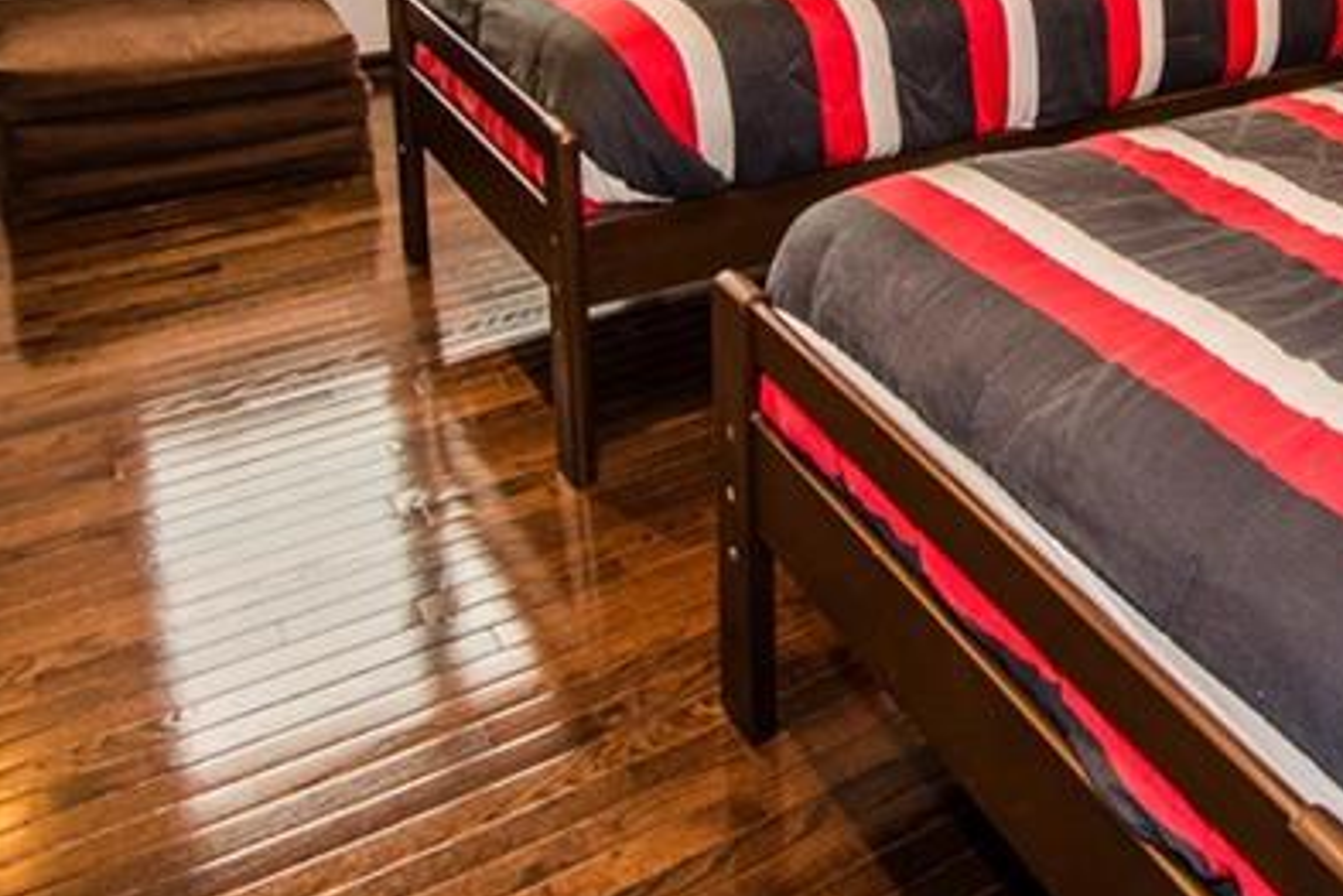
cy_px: -121
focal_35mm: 39
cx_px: 1117
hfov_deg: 46.3
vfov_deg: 30.2
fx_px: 1455
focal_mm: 10
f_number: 3.5
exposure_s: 1/60
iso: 250
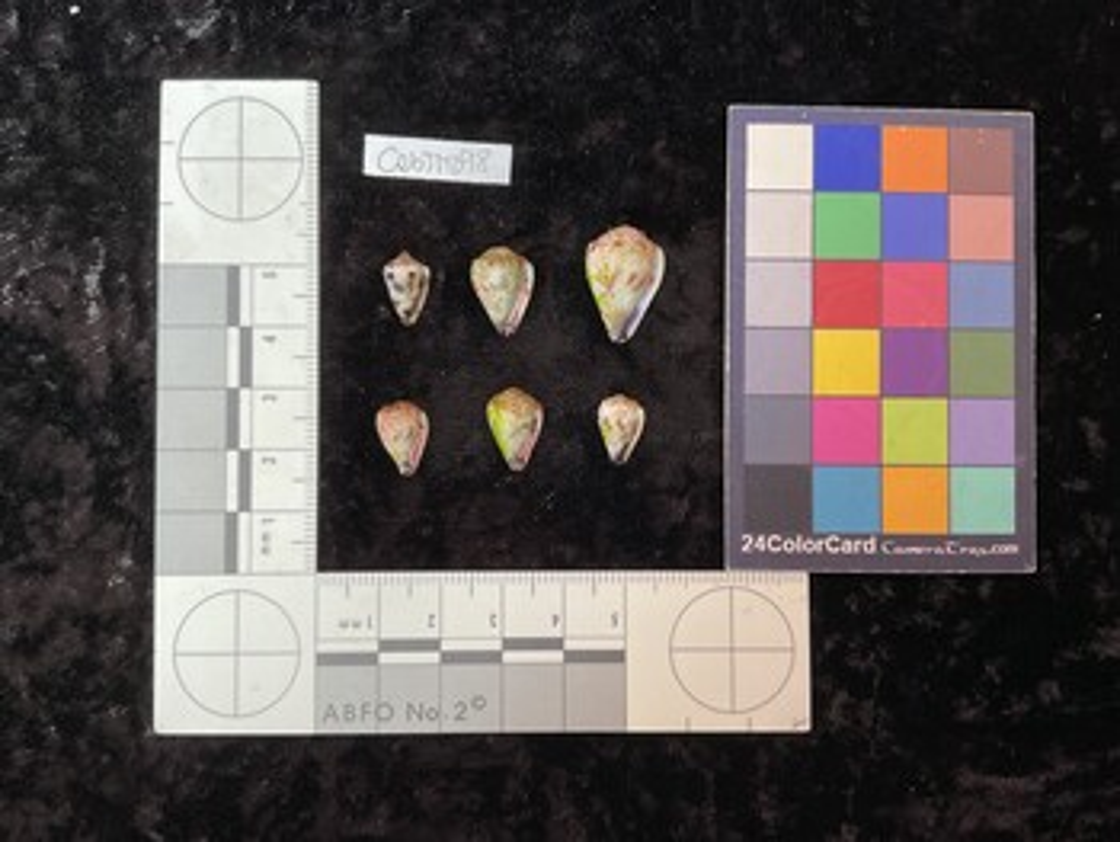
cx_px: 560
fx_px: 939
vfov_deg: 48.3
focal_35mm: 29
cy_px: 421
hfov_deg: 61.6
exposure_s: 1/50
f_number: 1.8
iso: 80
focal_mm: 3
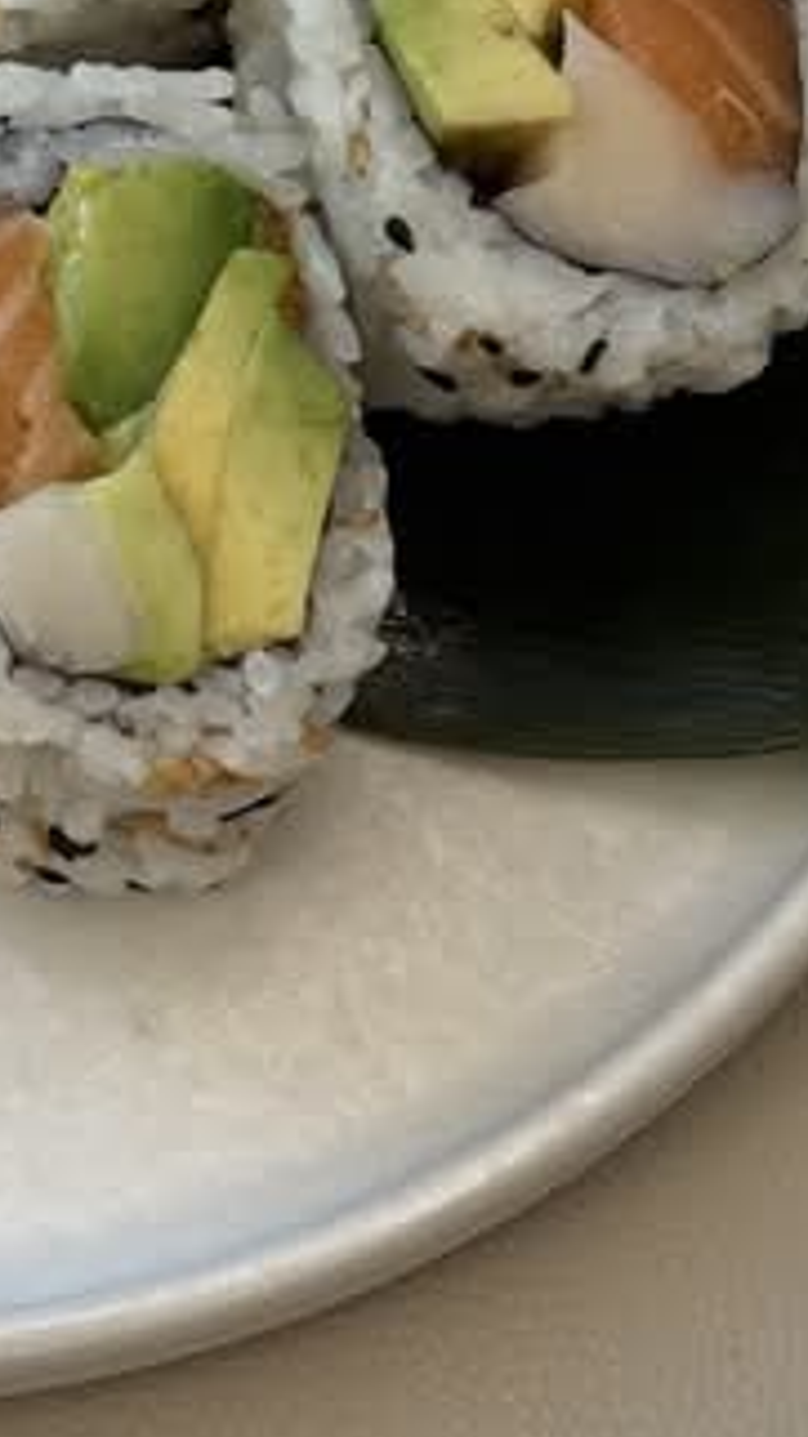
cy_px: 109
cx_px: -223
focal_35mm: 119
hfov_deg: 10.0
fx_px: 4535
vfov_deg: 17.7
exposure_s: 1/60
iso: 64
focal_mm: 6.76
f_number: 1.78
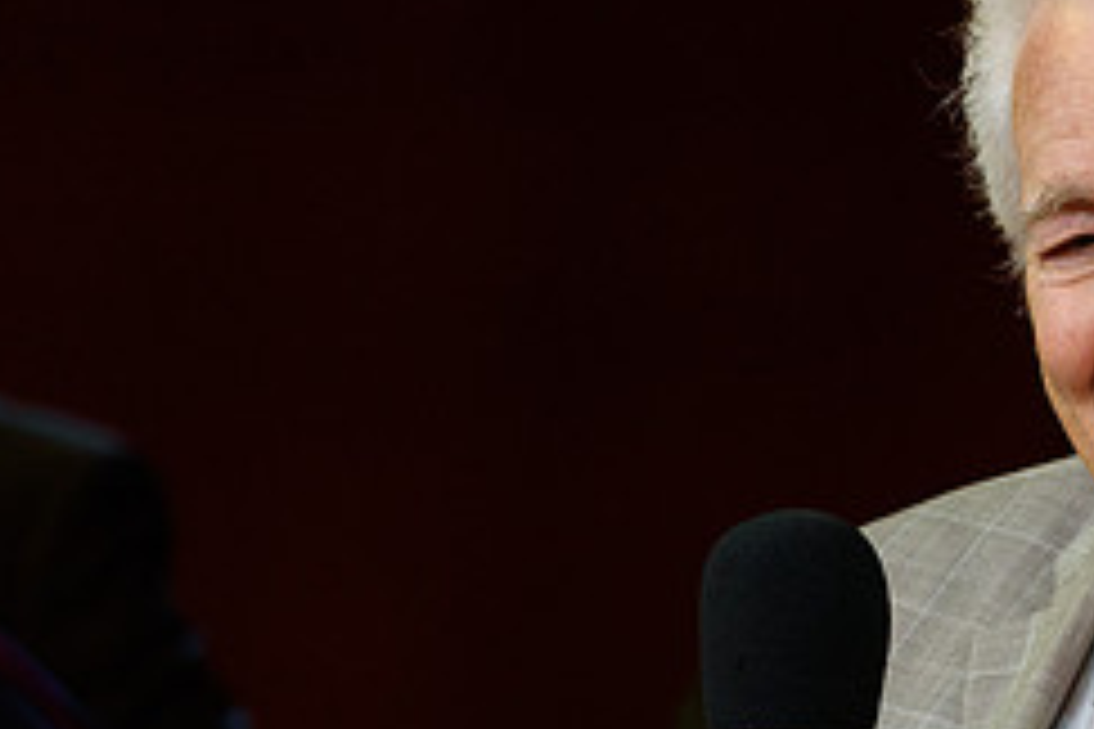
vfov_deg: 1.2
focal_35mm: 1192
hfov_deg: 1.7
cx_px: 1071
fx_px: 36221
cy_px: 533
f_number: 6
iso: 2500
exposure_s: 1/320
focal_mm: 500
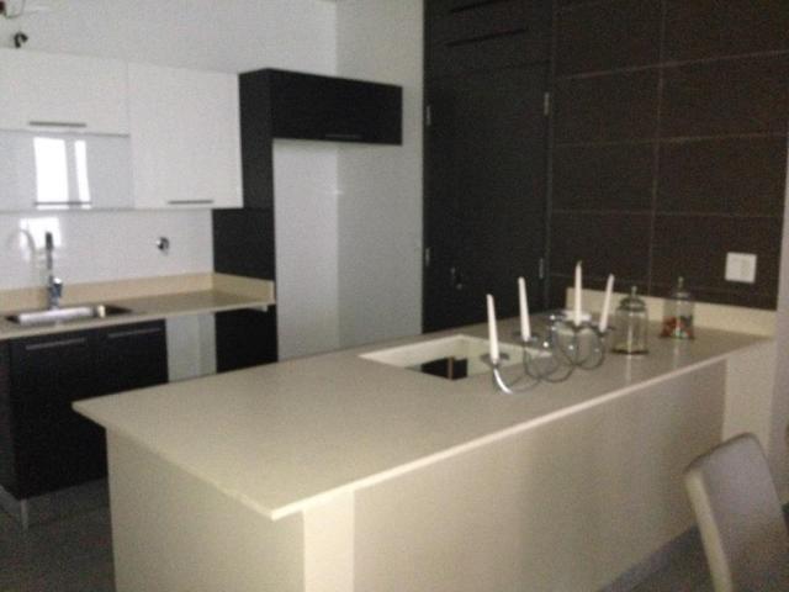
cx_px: 394
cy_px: 296
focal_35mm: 33
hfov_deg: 55.4
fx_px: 752
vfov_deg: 42.9
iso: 640
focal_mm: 4.12
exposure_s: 1/16
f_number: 2.4
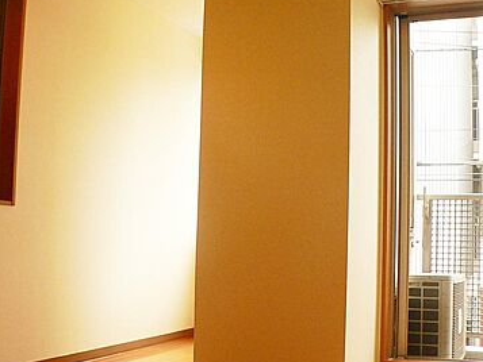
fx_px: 656
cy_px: 188
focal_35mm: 47
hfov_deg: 40.4
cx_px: 241
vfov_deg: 30.9
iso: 150
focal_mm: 4.6
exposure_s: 1/60
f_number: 2.8
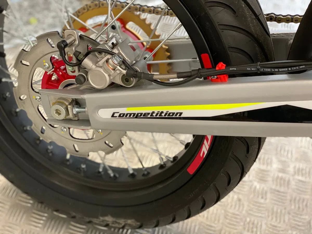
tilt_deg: -49.8
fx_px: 469
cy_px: 117
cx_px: 156
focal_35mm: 52
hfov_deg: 36.8
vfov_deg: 28.0
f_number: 2
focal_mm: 6
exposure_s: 1/50
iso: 160
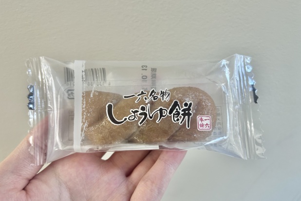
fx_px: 234
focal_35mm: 28
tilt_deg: -32.4
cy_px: 105
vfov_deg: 46.4
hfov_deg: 65.5
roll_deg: +2.6
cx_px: 148
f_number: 1.5
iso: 160
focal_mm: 5.7
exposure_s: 1/50
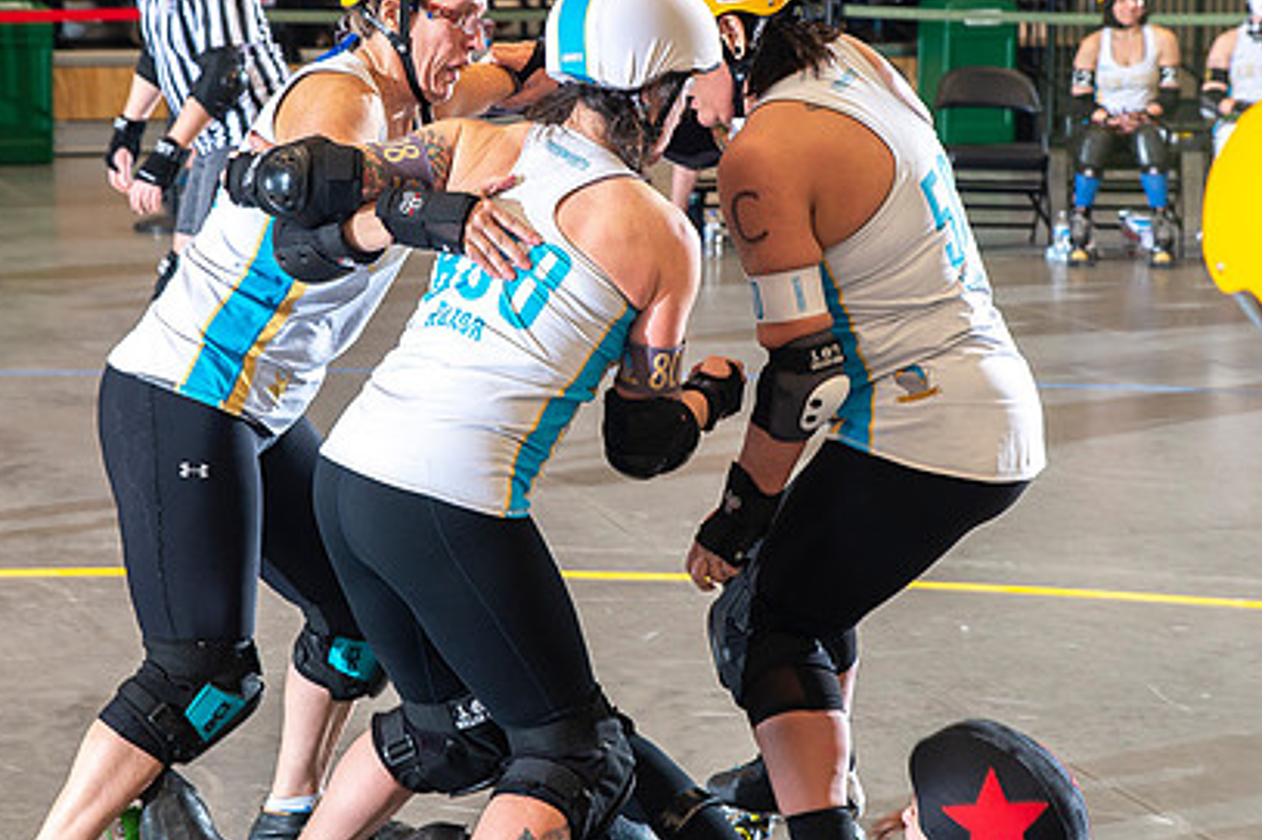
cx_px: 588
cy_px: 302
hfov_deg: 20.8
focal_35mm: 98
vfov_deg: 13.9
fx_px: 3434
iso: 500
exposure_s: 1/160
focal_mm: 58
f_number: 5.6
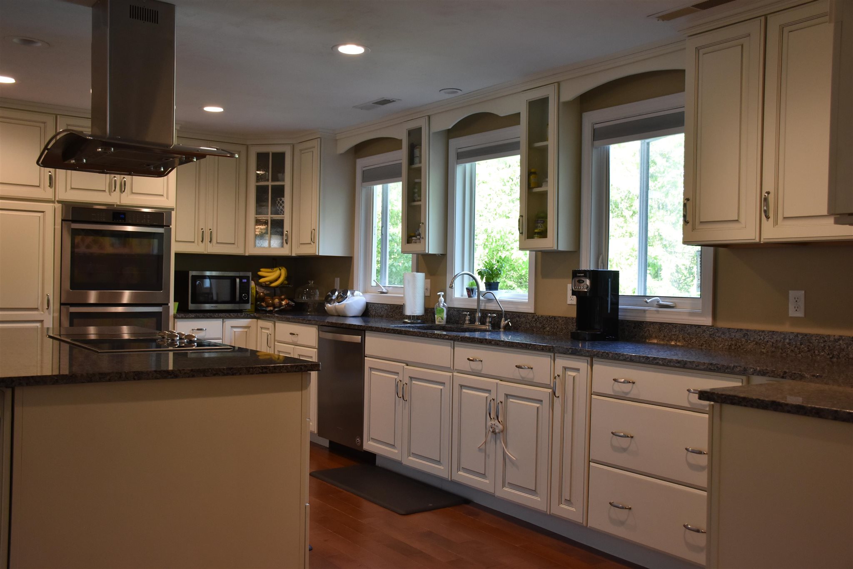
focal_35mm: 34
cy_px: 284
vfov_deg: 38.4
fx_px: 818
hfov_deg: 55.1
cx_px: 426
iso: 800
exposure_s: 1/125
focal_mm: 23
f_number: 5.6
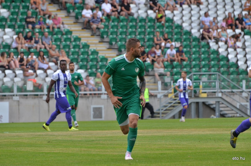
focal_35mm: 292
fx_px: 2035
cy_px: 83
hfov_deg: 7.1
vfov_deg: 4.7
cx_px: 126
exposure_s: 1/1250
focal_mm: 195
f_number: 5.3
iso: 800
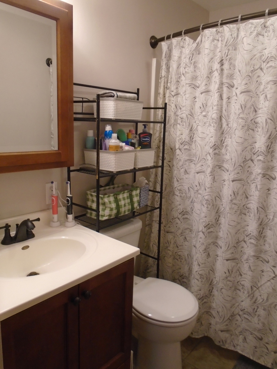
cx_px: 138
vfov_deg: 67.3
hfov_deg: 53.1
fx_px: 277
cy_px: 184
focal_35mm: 26
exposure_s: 1/30
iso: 250
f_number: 3.2
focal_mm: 4.6
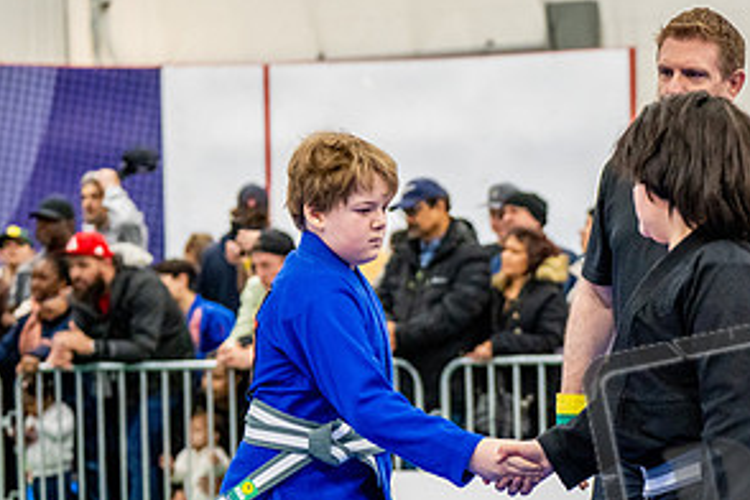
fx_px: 3125
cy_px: 399
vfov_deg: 9.1
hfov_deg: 13.6
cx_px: 589
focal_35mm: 150
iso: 5000
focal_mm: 76
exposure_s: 1/500
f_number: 2.8
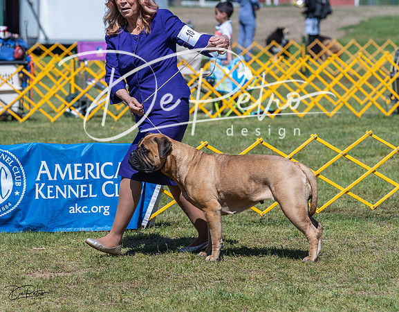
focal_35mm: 241
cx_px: 201
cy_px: 153
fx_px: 2822
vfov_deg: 6.3
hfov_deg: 8.1
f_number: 6.3
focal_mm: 200
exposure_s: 1/640
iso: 100
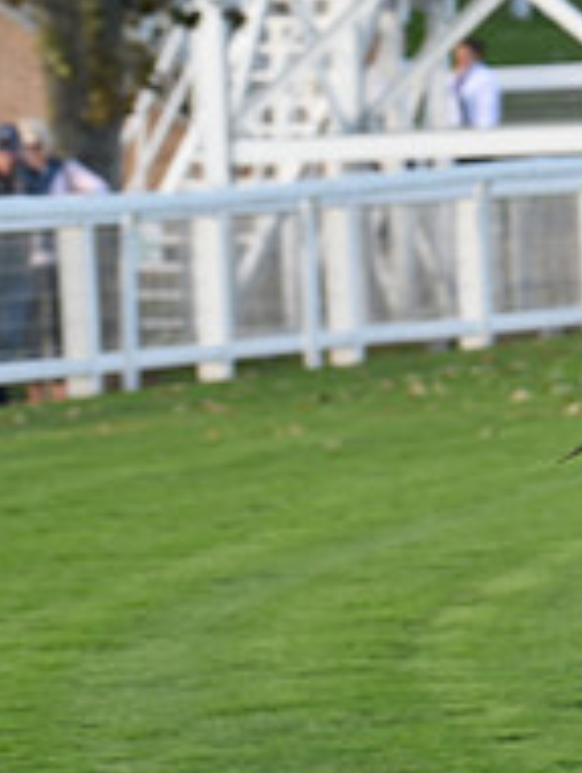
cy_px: 26
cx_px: 1164
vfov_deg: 4.0
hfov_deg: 3.0
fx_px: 11161
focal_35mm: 499
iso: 400
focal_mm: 170
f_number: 6.3
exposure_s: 1/400
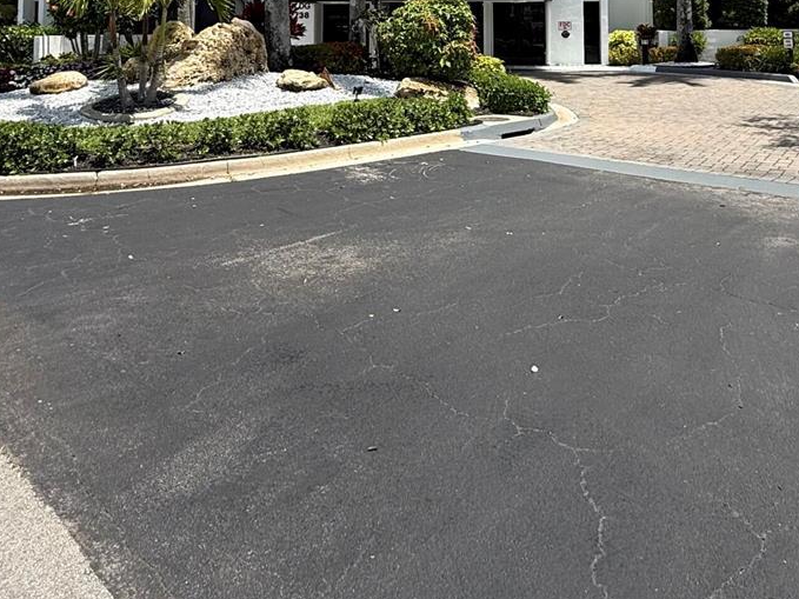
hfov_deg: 54.5
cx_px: 514
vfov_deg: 37.5
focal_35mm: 33
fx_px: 762
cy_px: -25
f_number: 2.2
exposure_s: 1/1534
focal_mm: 2.22
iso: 50
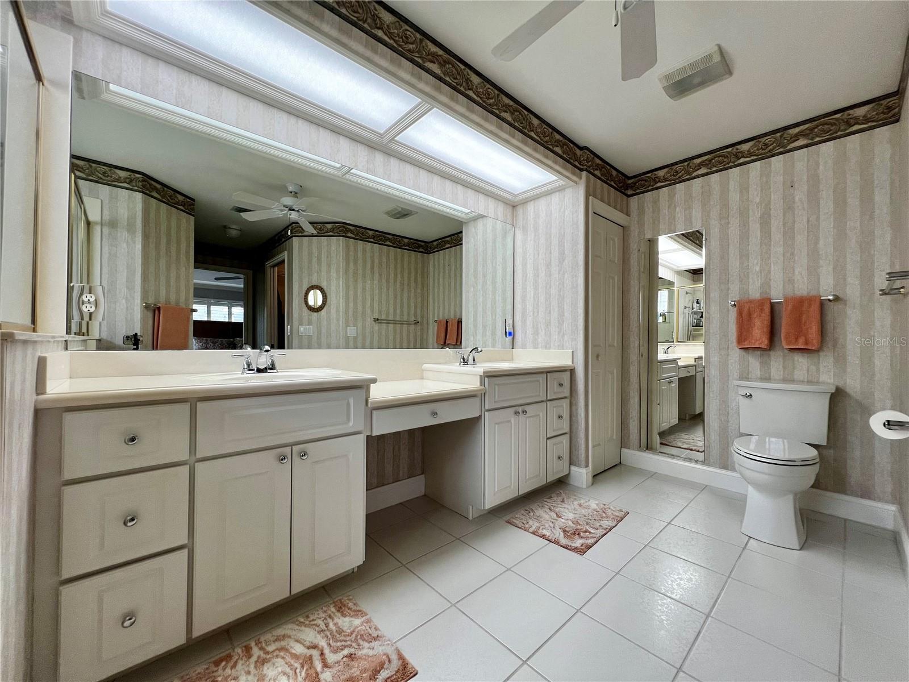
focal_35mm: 13
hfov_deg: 106.2
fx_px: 341
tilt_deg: +1.2
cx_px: 454
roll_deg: +0.2
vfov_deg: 89.9
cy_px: 341
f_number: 1.8
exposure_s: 1/120
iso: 80
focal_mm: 1.57
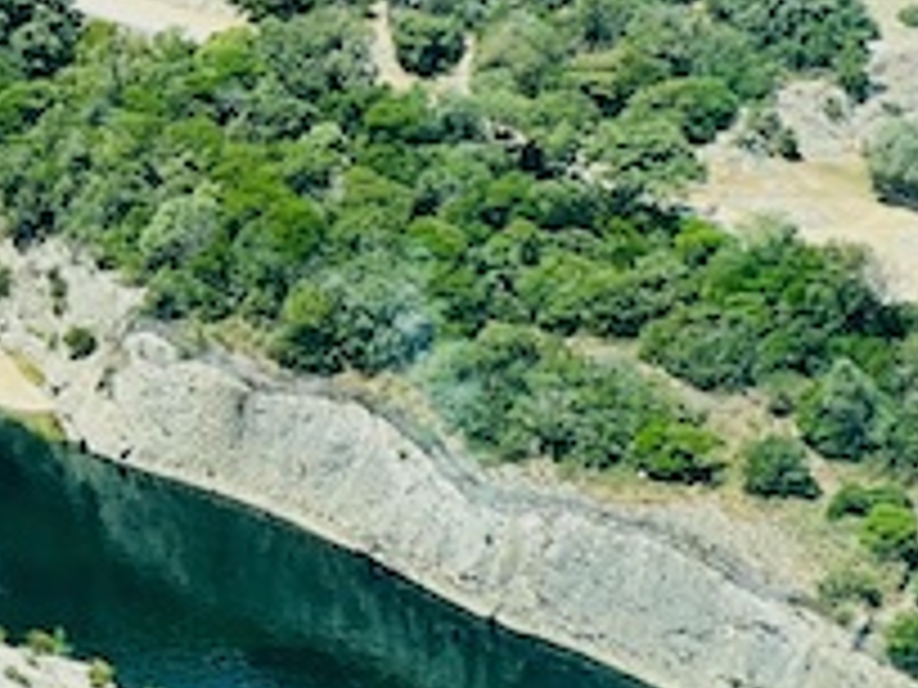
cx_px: -657
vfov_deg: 4.9
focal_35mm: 302
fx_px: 8009
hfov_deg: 6.4
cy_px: -279
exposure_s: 1/285
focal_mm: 9
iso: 32
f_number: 2.8
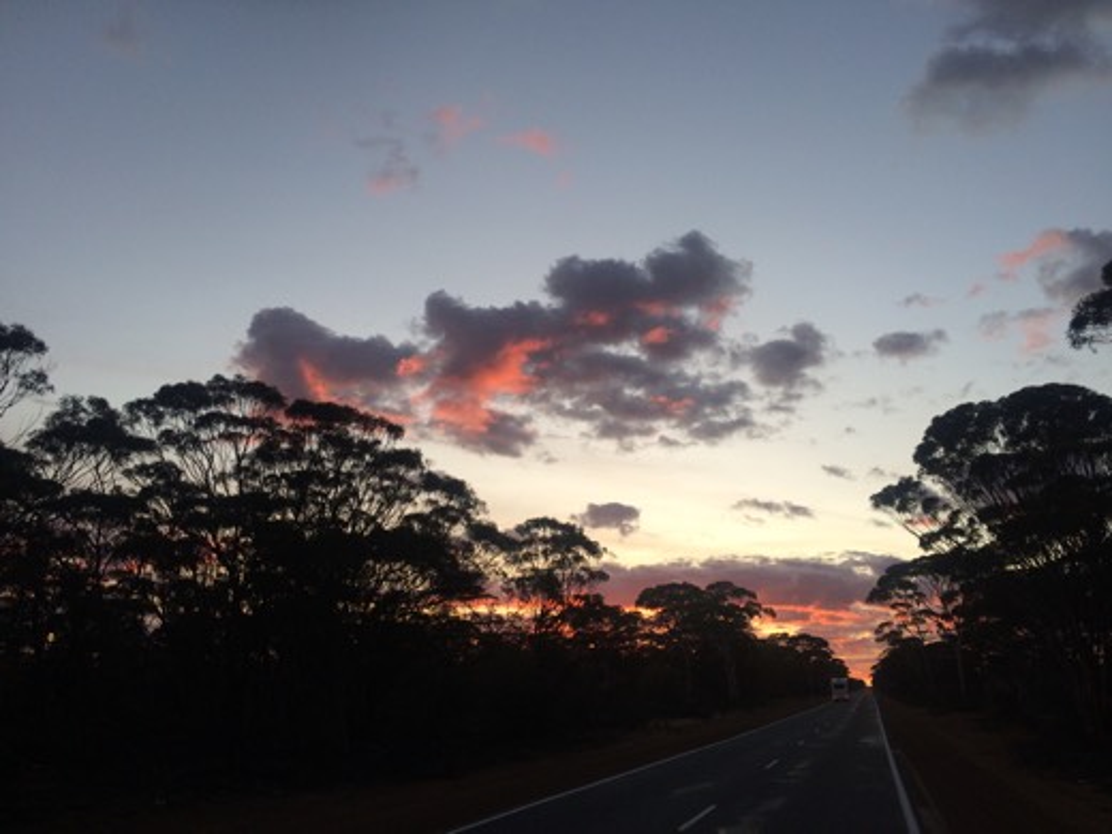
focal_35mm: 29
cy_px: 417
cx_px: 556
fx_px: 932
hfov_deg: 61.7
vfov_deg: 48.2
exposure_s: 1/169
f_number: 2.2
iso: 32
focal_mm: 4.15
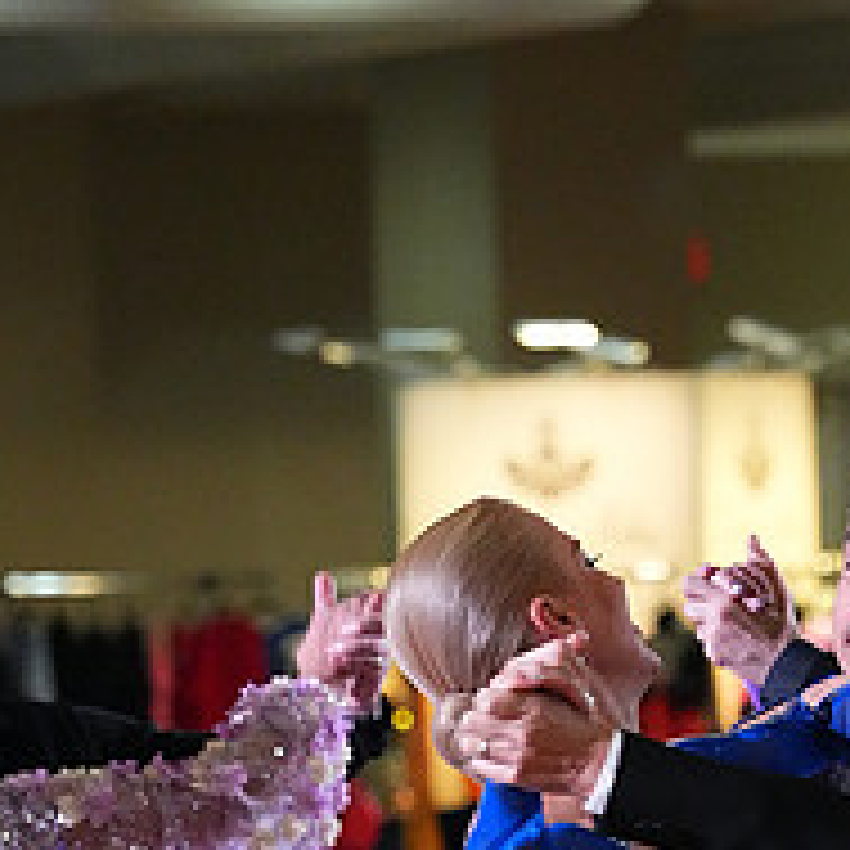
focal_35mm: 447
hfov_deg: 3.9
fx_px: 12418
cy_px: 1219
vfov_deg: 3.9
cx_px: 672
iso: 10000
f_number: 5.6
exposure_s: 1/400
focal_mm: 171
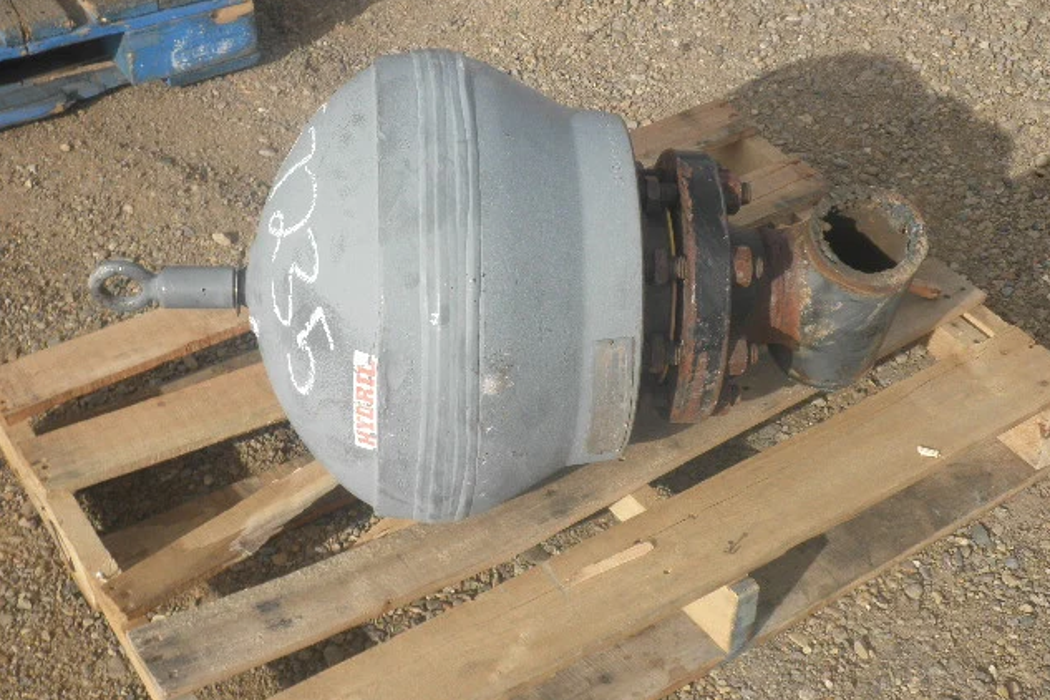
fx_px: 1808
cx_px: 529
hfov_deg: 32.4
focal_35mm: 62
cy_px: 327
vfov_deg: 21.9
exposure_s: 1/640
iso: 64
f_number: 3.8
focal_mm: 10.5
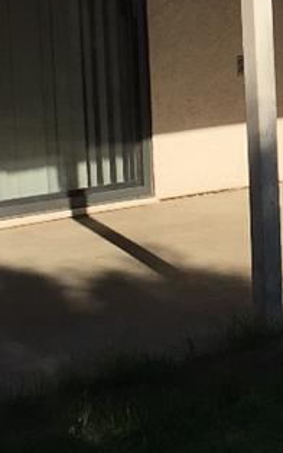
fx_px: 1816
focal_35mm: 147
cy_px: -17
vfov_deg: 14.0
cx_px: 459
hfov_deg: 8.7
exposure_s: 1/2079
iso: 25
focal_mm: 4.15
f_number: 2.2
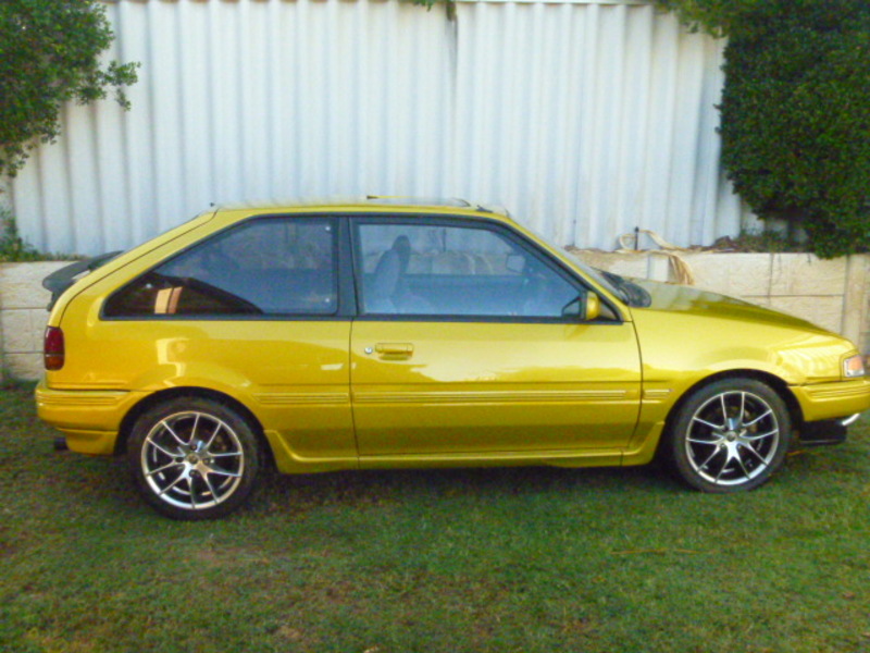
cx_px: 435
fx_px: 880
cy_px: 326
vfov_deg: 40.7
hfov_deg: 52.6
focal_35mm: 35
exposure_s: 1/400
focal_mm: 6.3
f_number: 5.6
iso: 1600
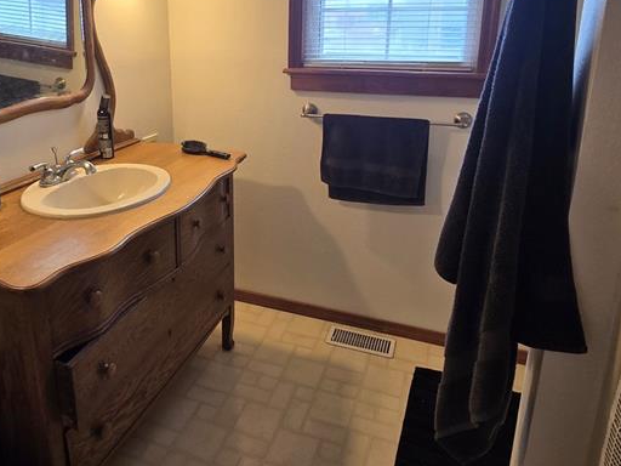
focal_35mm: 26
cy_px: 157
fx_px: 466
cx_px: 253
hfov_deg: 66.8
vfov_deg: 52.1
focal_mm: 2.2
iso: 125
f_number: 2.2
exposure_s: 1/60
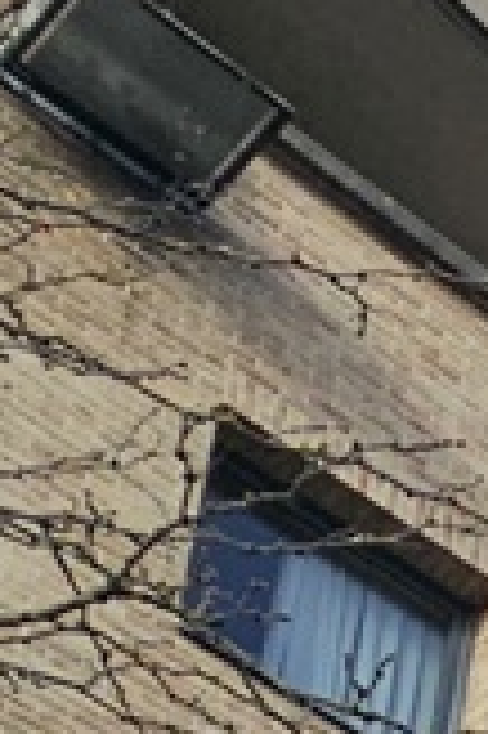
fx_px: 2689
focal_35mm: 132
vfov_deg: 11.4
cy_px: 2001
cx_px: 2042
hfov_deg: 7.2
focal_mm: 2.2
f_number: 2.2
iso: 50
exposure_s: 1/1433
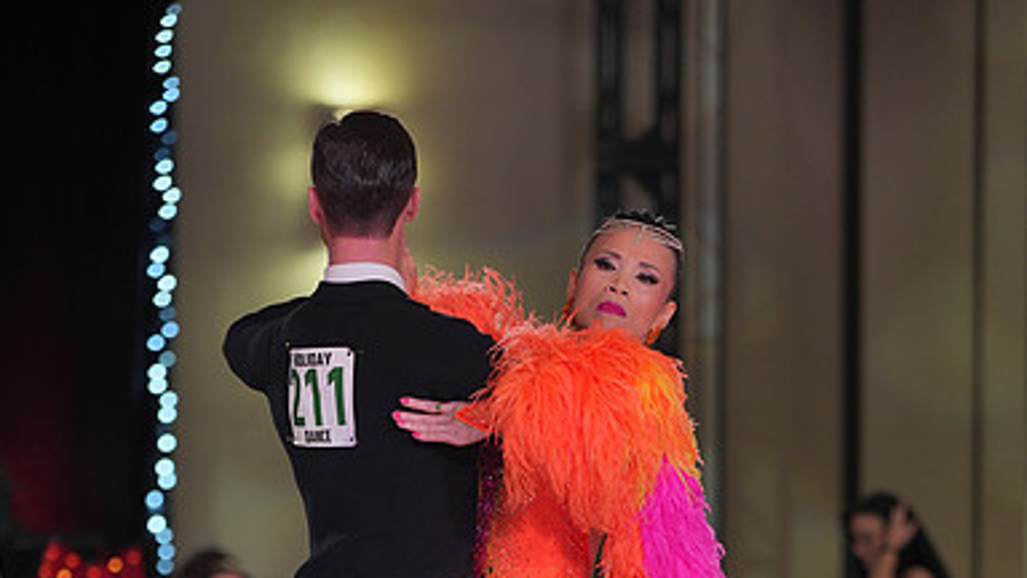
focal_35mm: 215
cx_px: 512
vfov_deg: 5.6
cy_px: 725
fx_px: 5855
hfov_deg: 10.0
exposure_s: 1/400
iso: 640
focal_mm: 136
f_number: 2.8
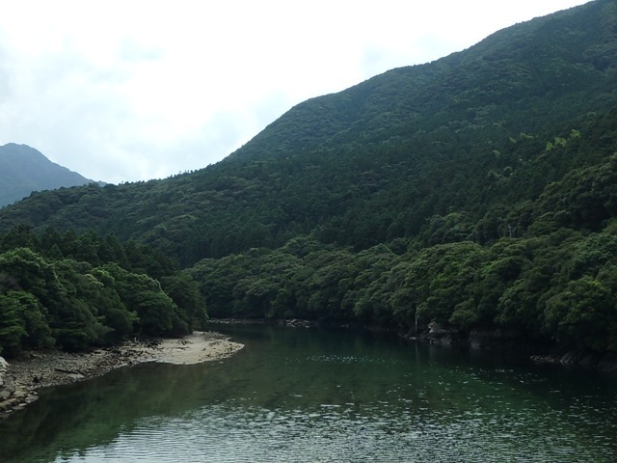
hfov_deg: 42.1
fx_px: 802
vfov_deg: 32.2
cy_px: 232
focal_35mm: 45
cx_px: 308
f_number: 5.2
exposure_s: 1/400
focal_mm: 8.1
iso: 125
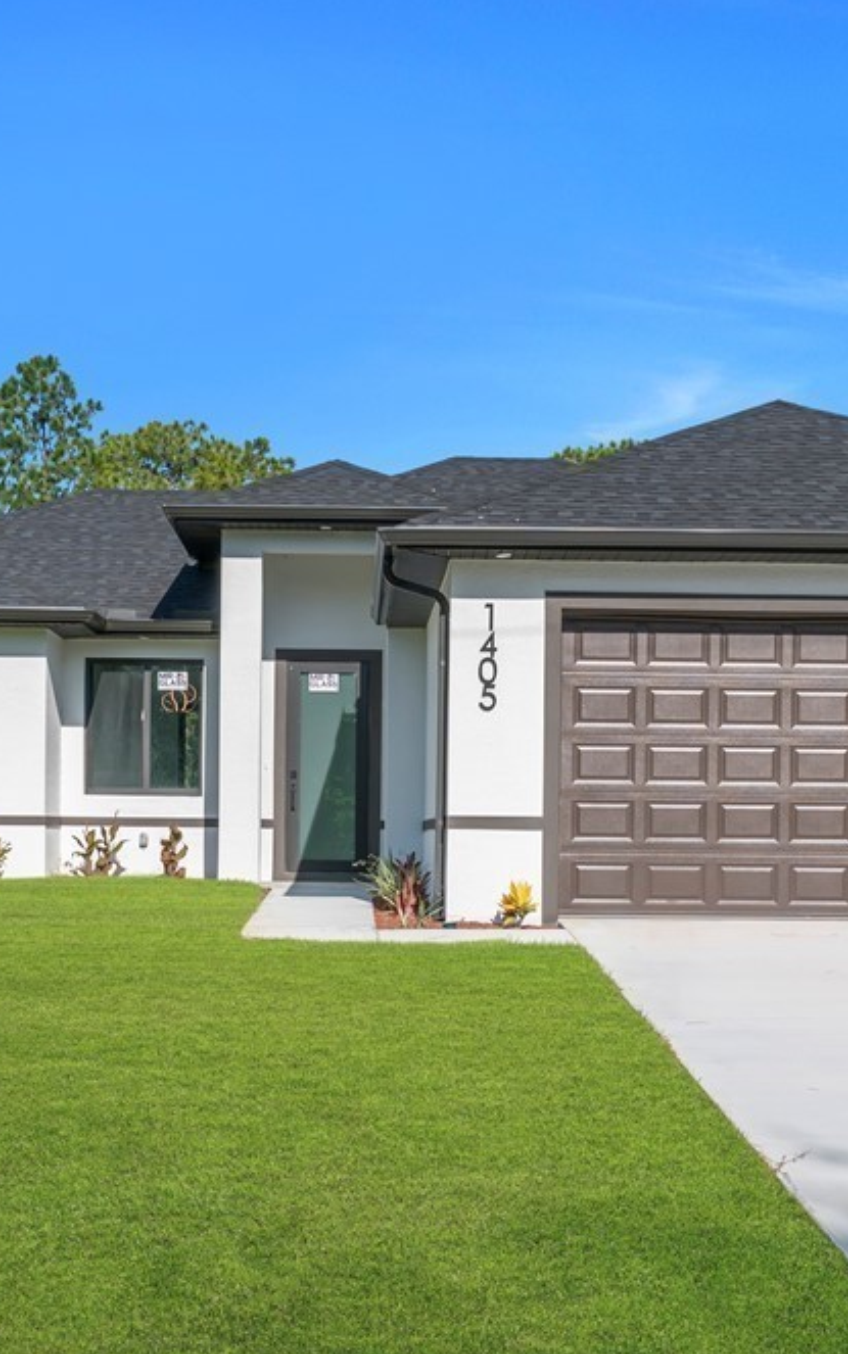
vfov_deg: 40.3
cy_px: 693
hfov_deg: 25.9
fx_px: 1847
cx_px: 391
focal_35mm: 50
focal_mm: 20
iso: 100
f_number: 8
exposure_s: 1/500
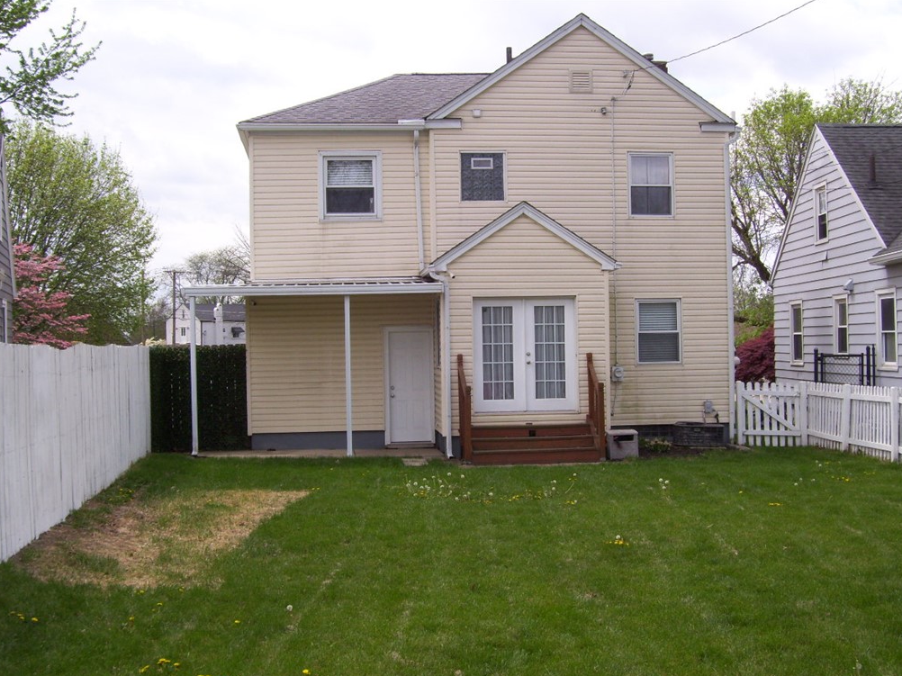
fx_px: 1198
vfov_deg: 31.5
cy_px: 342
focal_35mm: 46
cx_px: 451
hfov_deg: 41.2
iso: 80
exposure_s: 1/320
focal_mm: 7.6
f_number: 5.6
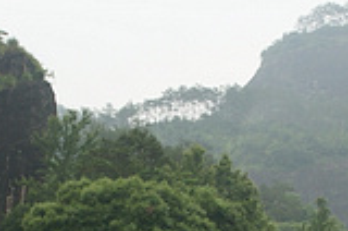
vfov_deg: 11.4
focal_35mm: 118
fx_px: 1138
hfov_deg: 17.3
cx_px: 122
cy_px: 243
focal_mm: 18
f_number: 8
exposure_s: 1/40
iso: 100
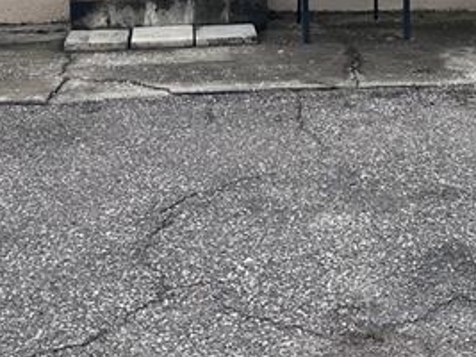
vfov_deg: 15.1
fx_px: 1265
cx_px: 335
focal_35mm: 92
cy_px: -148
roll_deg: -1.7
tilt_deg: -3.3
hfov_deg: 21.2
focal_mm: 6.86
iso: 80
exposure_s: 1/4016
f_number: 1.78
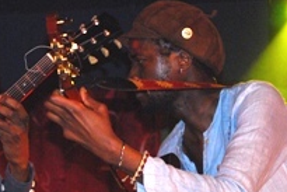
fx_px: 1437
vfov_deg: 7.6
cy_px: 87
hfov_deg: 11.3
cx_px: -4
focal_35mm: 180
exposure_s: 1/60
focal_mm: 55
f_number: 5
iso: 800
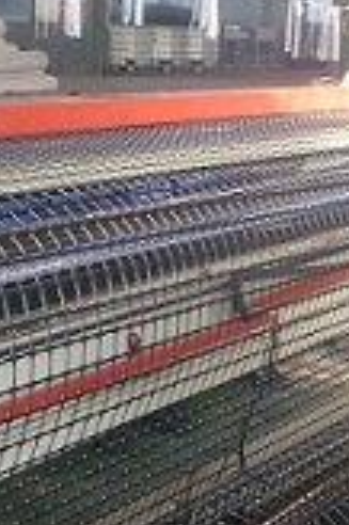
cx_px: 197
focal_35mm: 89
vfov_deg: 22.6
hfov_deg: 15.3
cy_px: 403
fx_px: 1297
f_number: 3.6
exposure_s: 1/30
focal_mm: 6.5
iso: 400
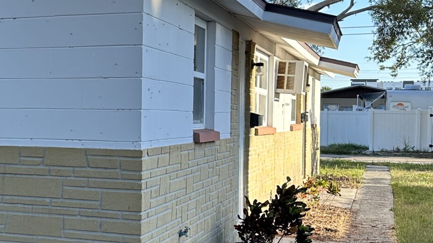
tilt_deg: -0.1
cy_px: 112
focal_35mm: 72
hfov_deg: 27.2
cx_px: -28
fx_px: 827
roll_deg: -1.1
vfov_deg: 16.8
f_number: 1.78
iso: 80
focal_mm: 6.86
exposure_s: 1/1119
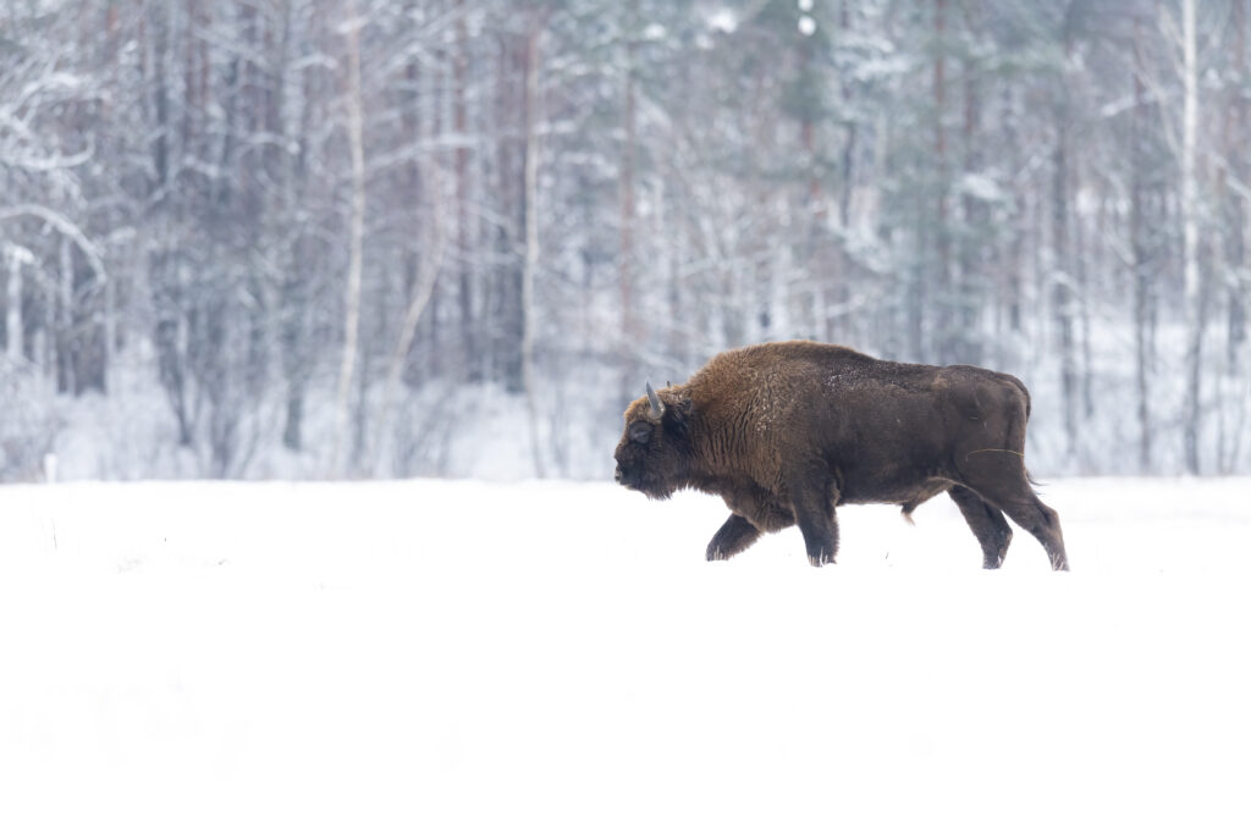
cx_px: 626
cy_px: 417
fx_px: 13901
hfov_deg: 5.2
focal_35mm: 400
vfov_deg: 3.4
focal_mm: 400
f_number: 5
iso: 2000
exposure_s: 1/1600
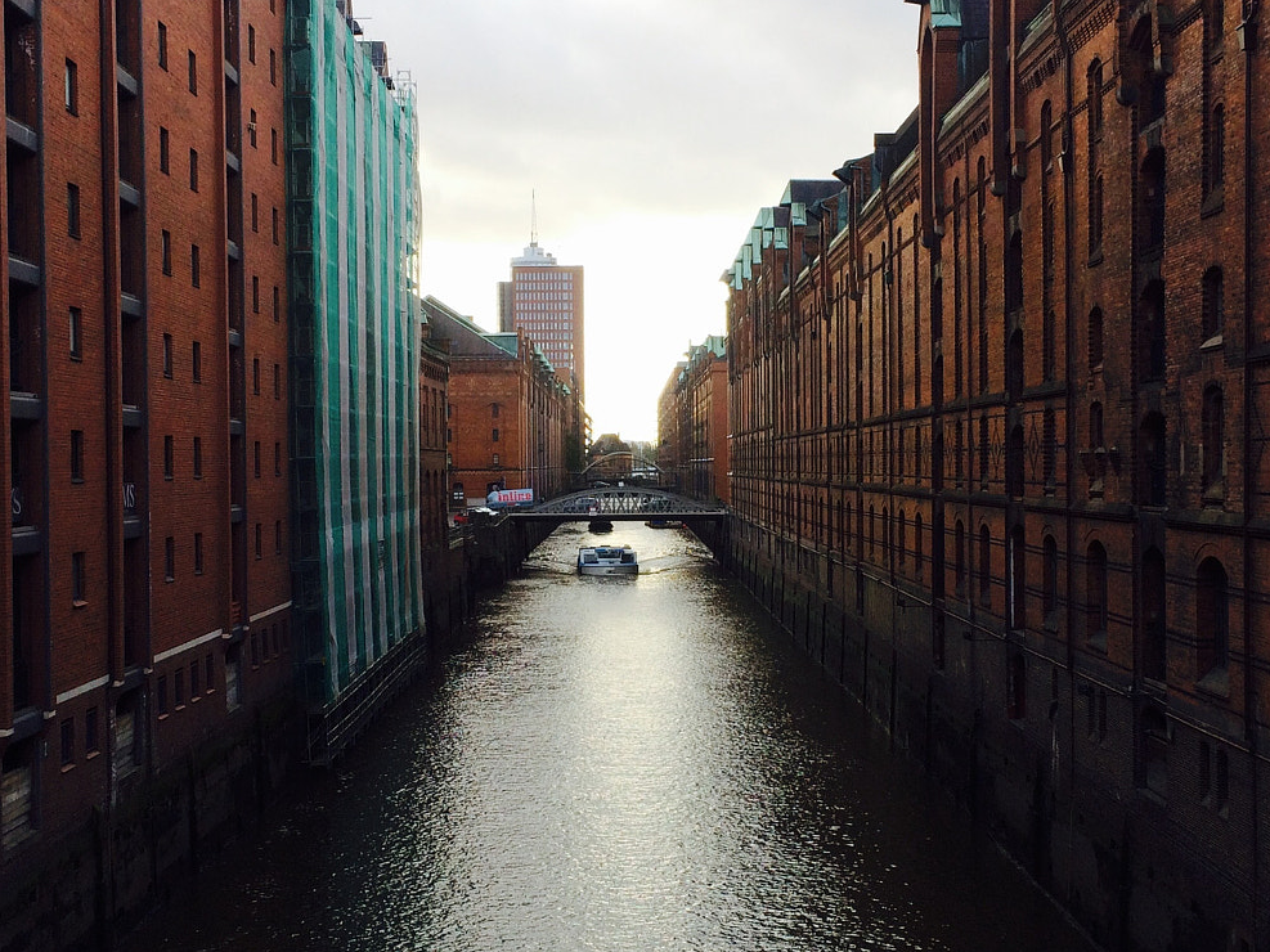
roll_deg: +0.4
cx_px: 636
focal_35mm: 47
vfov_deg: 30.9
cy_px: 481
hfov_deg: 40.4
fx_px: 1724
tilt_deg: -1.4
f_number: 2.2
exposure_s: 1/451
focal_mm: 4.15
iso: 32
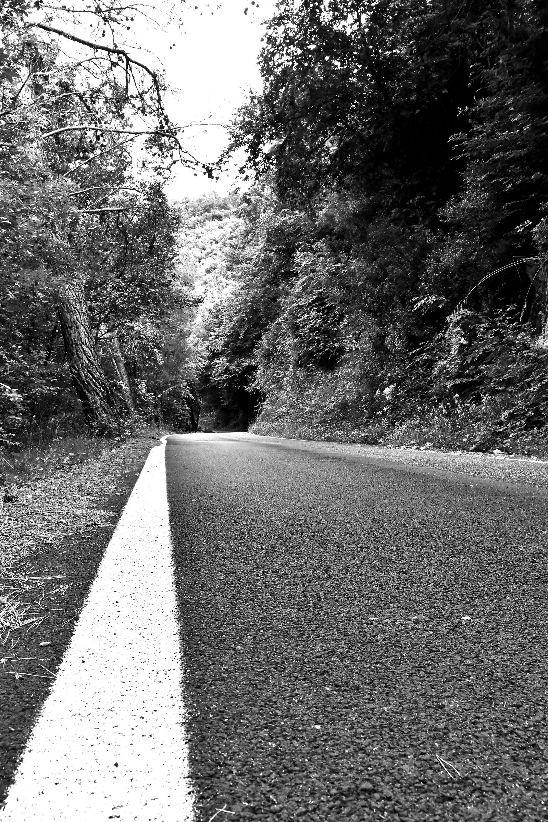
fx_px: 788
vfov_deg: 55.1
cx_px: 274
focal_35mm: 34
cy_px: 411
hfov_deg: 38.4
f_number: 11
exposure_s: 1/60
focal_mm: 23
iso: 1000
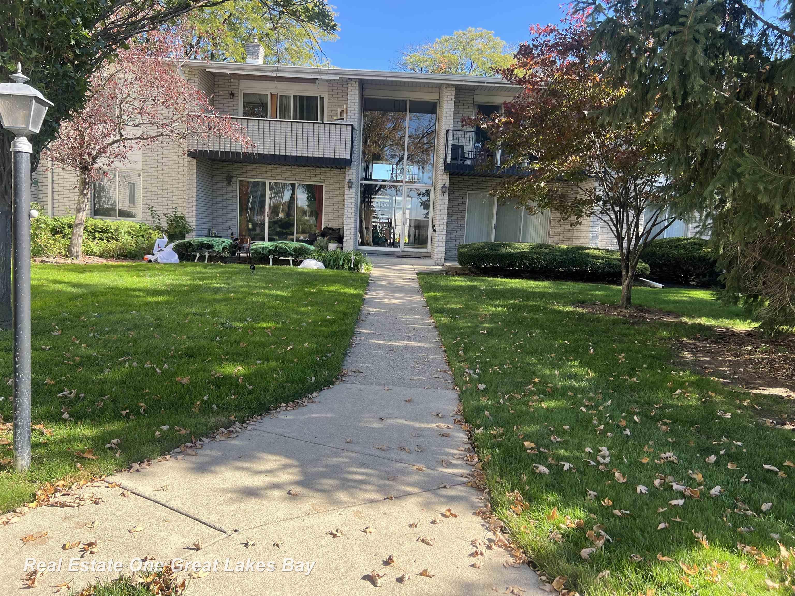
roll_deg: -2.8
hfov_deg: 67.3
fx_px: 597
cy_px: 298
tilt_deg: -6.6
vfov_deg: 53.1
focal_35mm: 26
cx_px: 398
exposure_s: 1/674
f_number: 1.5
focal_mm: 5.7
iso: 50
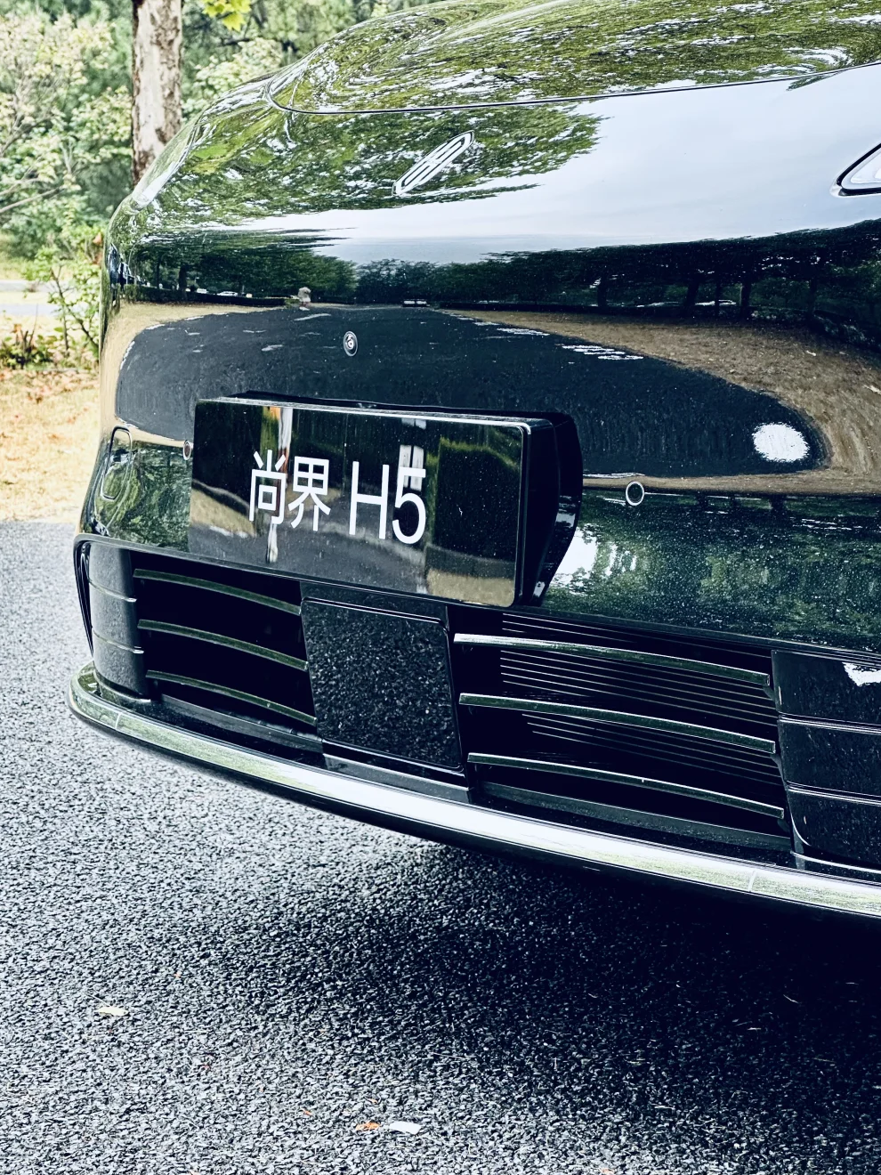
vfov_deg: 23.3
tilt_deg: -3.5
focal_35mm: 84
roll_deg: -0.7
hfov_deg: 17.6
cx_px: 473
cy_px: 541
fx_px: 2850
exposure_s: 1/99
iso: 80
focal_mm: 9
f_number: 2.8
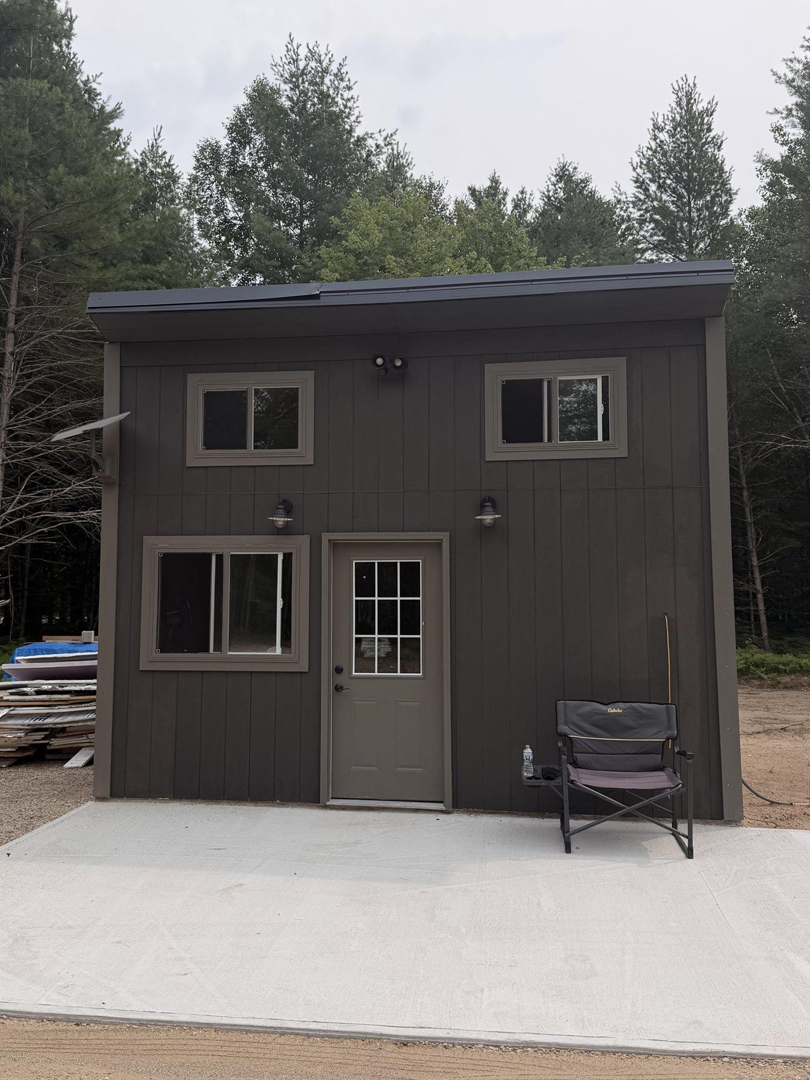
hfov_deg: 45.4
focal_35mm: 31
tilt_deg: +5.1
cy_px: 534
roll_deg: -0.8
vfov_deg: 58.3
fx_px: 967
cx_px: 367
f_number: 1.78
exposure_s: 1/5319
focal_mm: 6.76
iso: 80
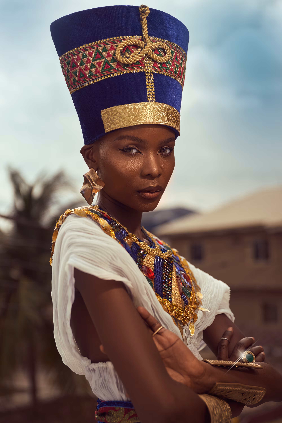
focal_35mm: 59
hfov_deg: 23.0
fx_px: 693
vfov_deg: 33.9
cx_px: 141
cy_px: 212
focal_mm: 59
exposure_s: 1/3200
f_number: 2.8
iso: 160
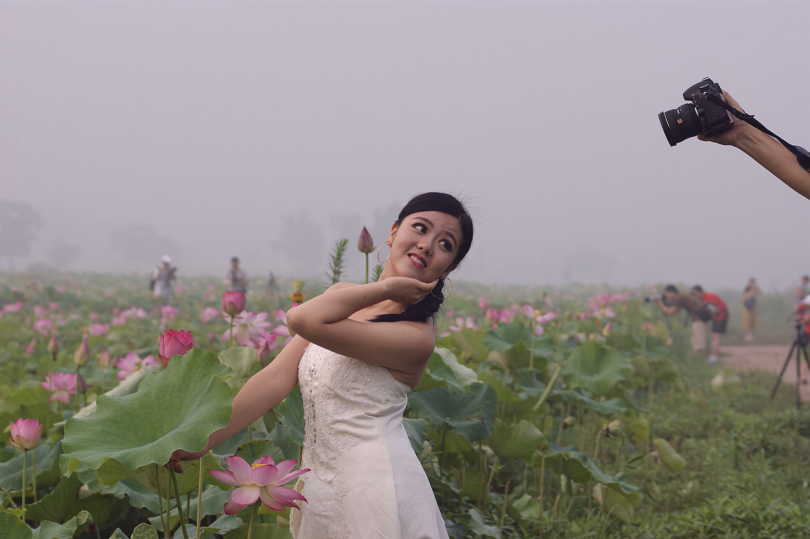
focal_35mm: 105
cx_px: 405
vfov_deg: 13.0
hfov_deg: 19.5
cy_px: 270
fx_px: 2361
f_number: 4.5
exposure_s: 1/400
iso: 100
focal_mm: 70
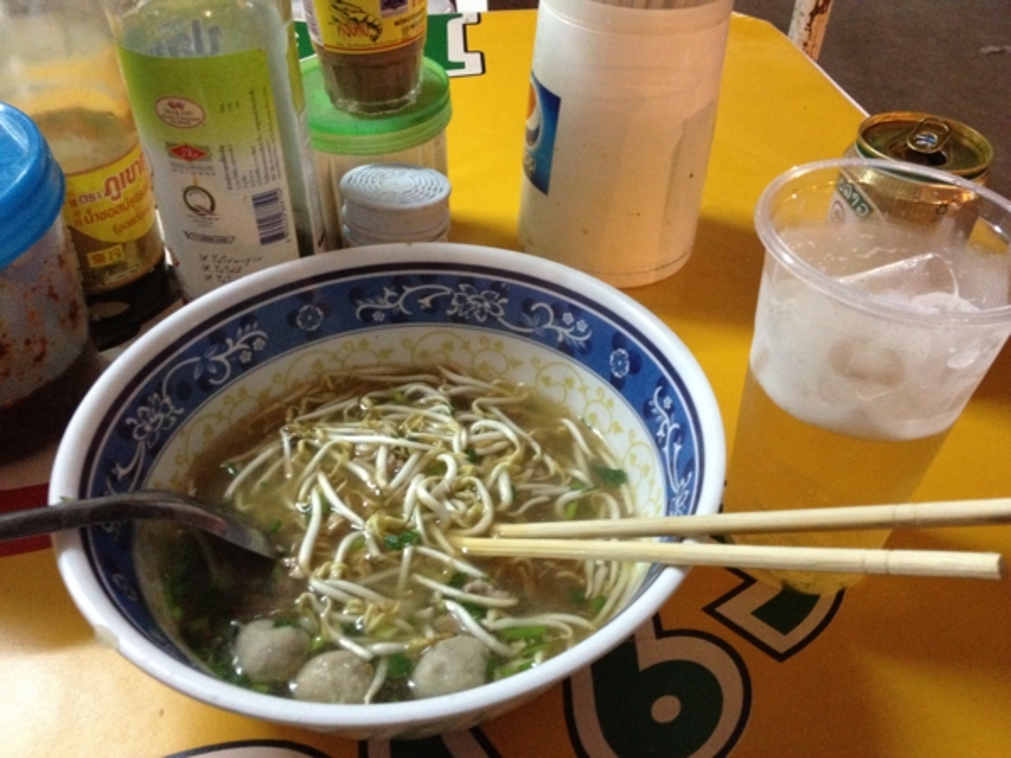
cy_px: 379
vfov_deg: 40.7
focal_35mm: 35
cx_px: 506
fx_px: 1022
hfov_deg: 52.6
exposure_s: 1/15
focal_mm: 4.28
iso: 400
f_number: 2.4
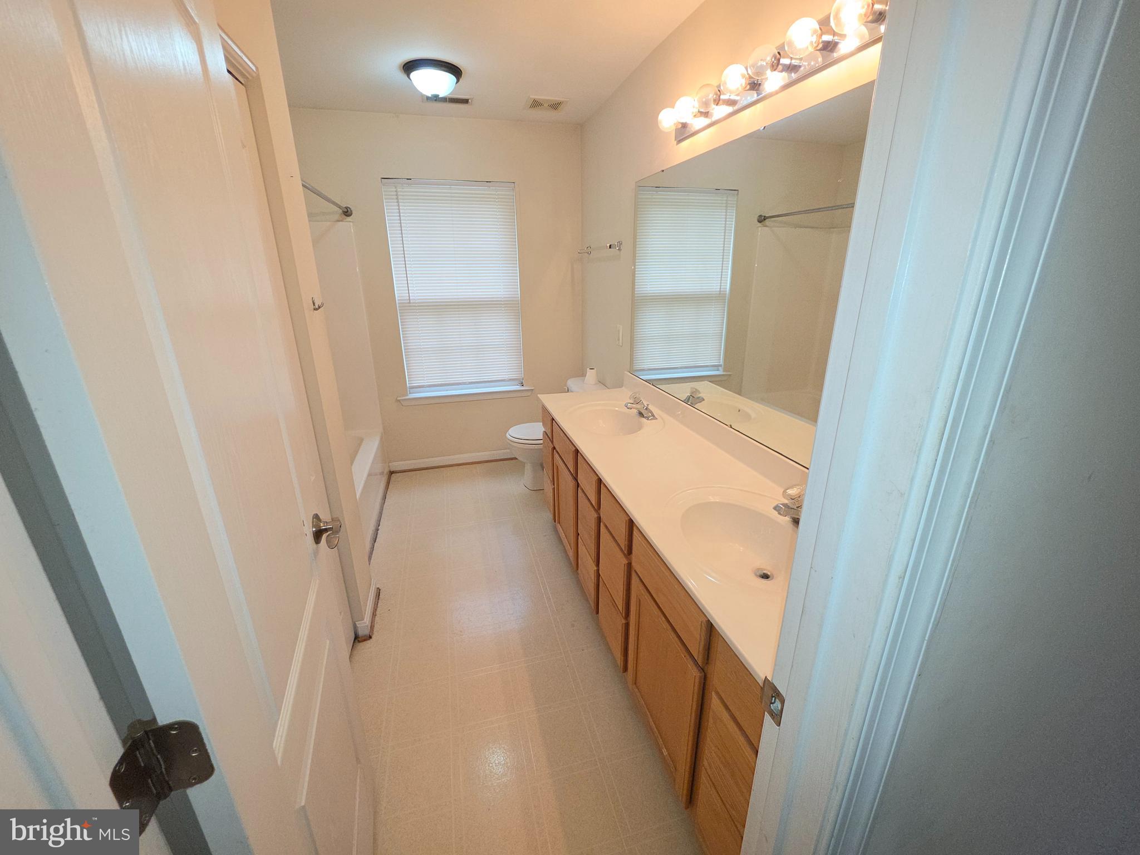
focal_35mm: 13
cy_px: 428
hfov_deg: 106.2
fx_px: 428
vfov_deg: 89.9
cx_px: 570
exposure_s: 1/60
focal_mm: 2.2
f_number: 1.9
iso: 50
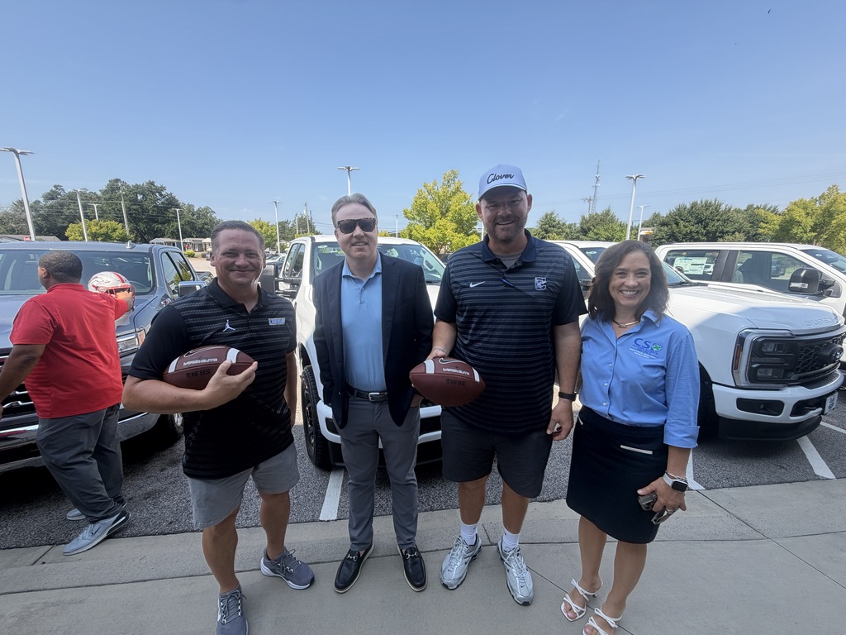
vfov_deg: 85.7
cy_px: 318
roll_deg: -0.9
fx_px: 342
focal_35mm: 14
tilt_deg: -10.5
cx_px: 423
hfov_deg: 102.1
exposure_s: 1/694
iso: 40
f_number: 2.2
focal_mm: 2.22
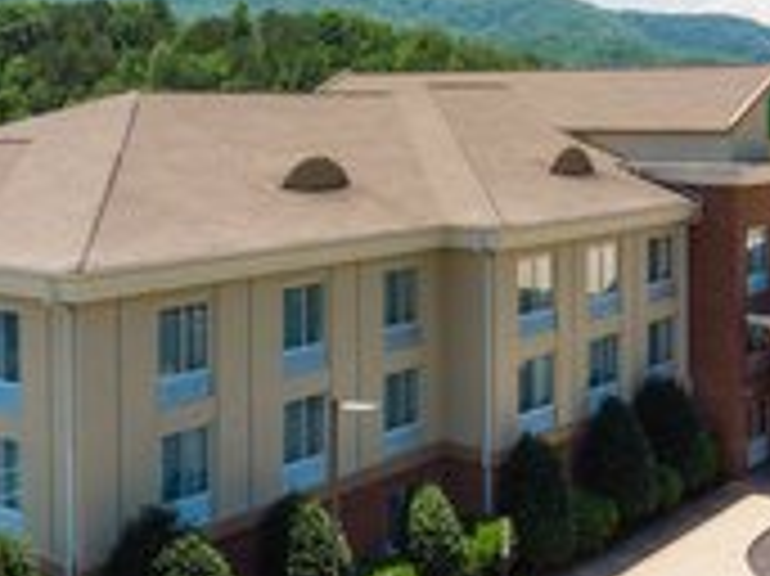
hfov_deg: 35.4
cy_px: 144
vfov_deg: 26.7
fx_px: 1200
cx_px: 464
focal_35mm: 54
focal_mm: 4.5
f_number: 2.8
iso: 100
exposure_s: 1/1100
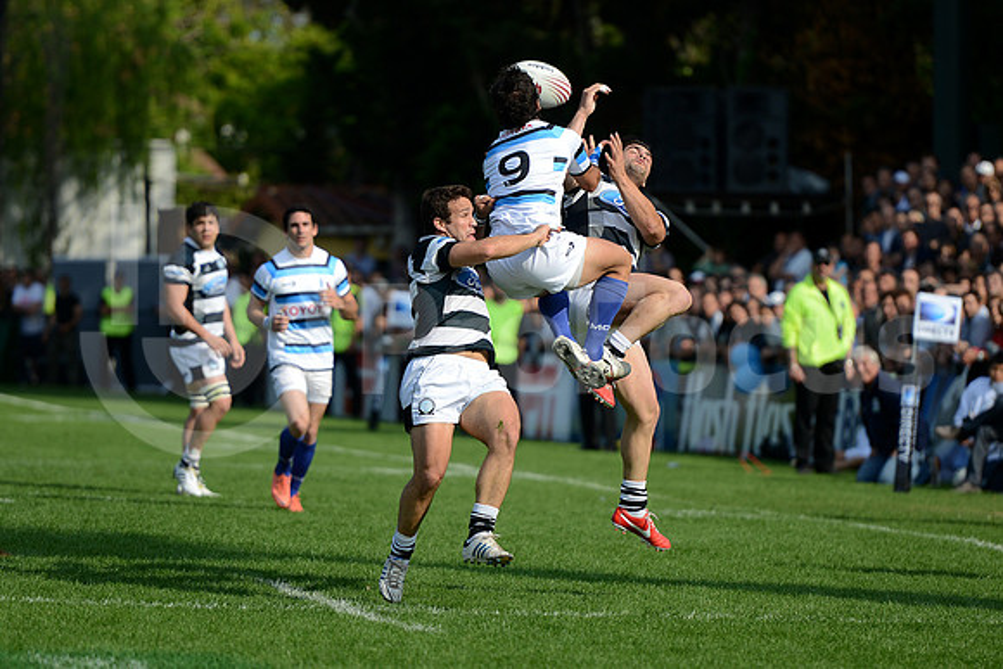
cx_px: 502
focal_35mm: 200
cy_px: 334
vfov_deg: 6.9
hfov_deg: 10.3
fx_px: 5573
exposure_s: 1/2500
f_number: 2.8
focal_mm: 200
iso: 250
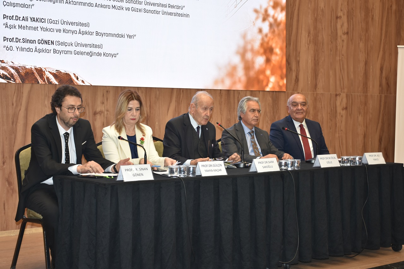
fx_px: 640
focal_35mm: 57
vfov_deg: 23.8
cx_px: 202
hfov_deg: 35.1
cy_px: 134
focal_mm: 38
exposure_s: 1/60
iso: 400
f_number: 4.2
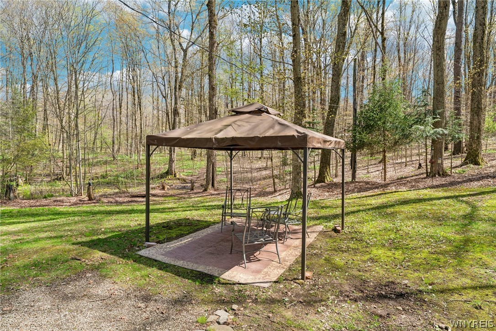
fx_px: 289
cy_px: 166
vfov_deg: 59.4
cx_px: 248
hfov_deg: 81.2
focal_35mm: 21
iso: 100
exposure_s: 1/50
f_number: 8
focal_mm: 21
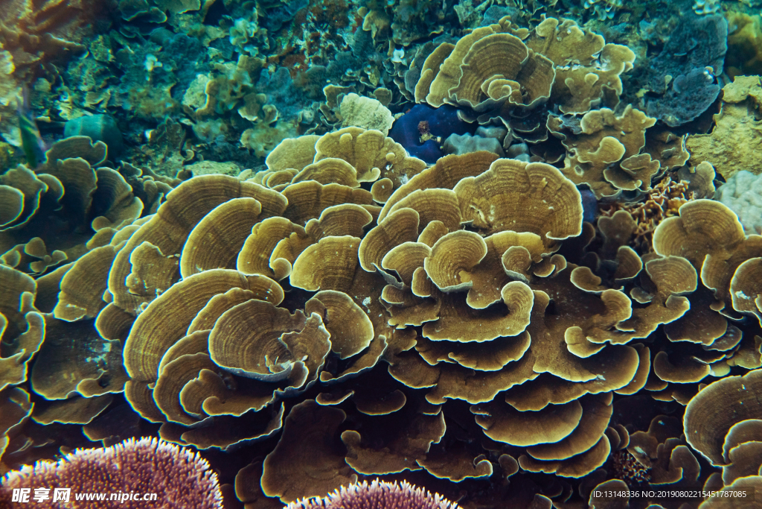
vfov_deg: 31.9
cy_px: 254
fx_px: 889
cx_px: 381
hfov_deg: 46.4
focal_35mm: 42
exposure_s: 1/400
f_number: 5.6
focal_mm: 28
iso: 800
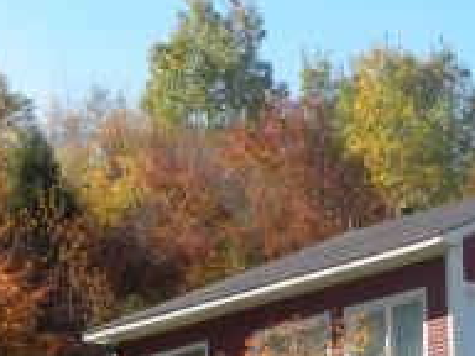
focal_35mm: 202
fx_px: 2772
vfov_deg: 7.3
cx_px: 487
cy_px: 409
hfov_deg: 9.7
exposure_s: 1/190
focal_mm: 11.9
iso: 64
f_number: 5
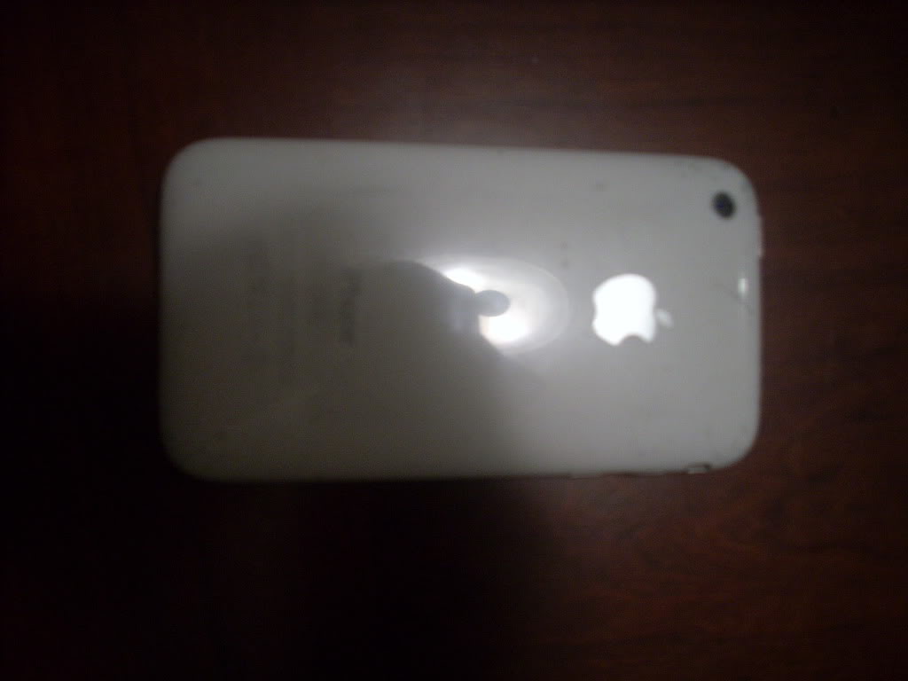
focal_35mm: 37
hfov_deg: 50.1
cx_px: 454
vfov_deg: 38.7
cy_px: 340
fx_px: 971
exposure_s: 1/10.8
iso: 200
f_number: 2.8
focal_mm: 6.2
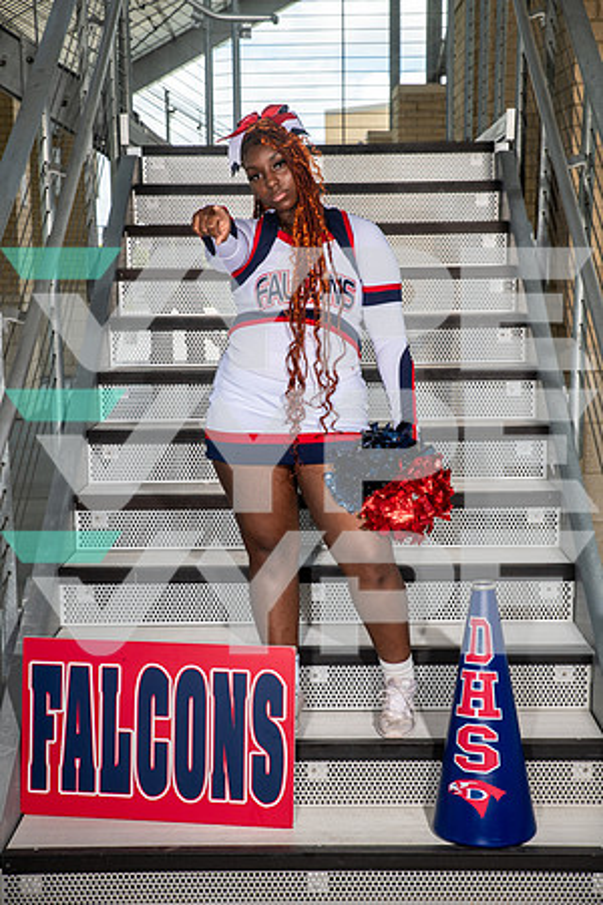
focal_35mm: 60
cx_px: 302
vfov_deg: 33.4
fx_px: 1507
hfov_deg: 22.6
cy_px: 452
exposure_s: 1/320
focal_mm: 60
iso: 200
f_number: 7.1
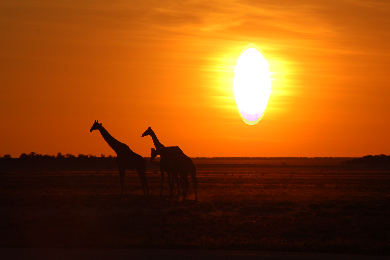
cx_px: 195
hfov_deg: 6.2
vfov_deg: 4.2
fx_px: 3572
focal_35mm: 330
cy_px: 130
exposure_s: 1/2500
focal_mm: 220
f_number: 6.3
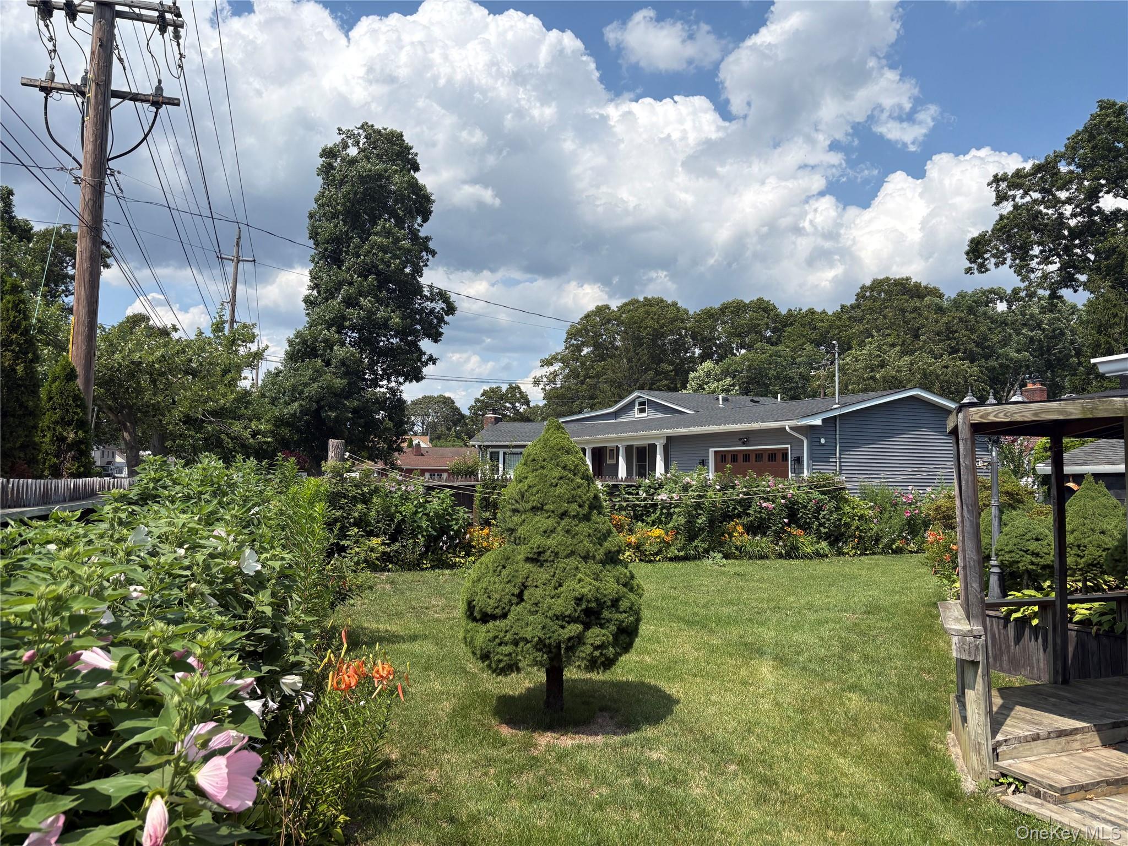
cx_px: 564
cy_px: 423
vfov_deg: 53.1
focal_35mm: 26
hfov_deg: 67.3
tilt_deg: +3.1
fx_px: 847
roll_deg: -0.8
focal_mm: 5.96
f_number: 1.6
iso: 50
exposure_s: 1/4065
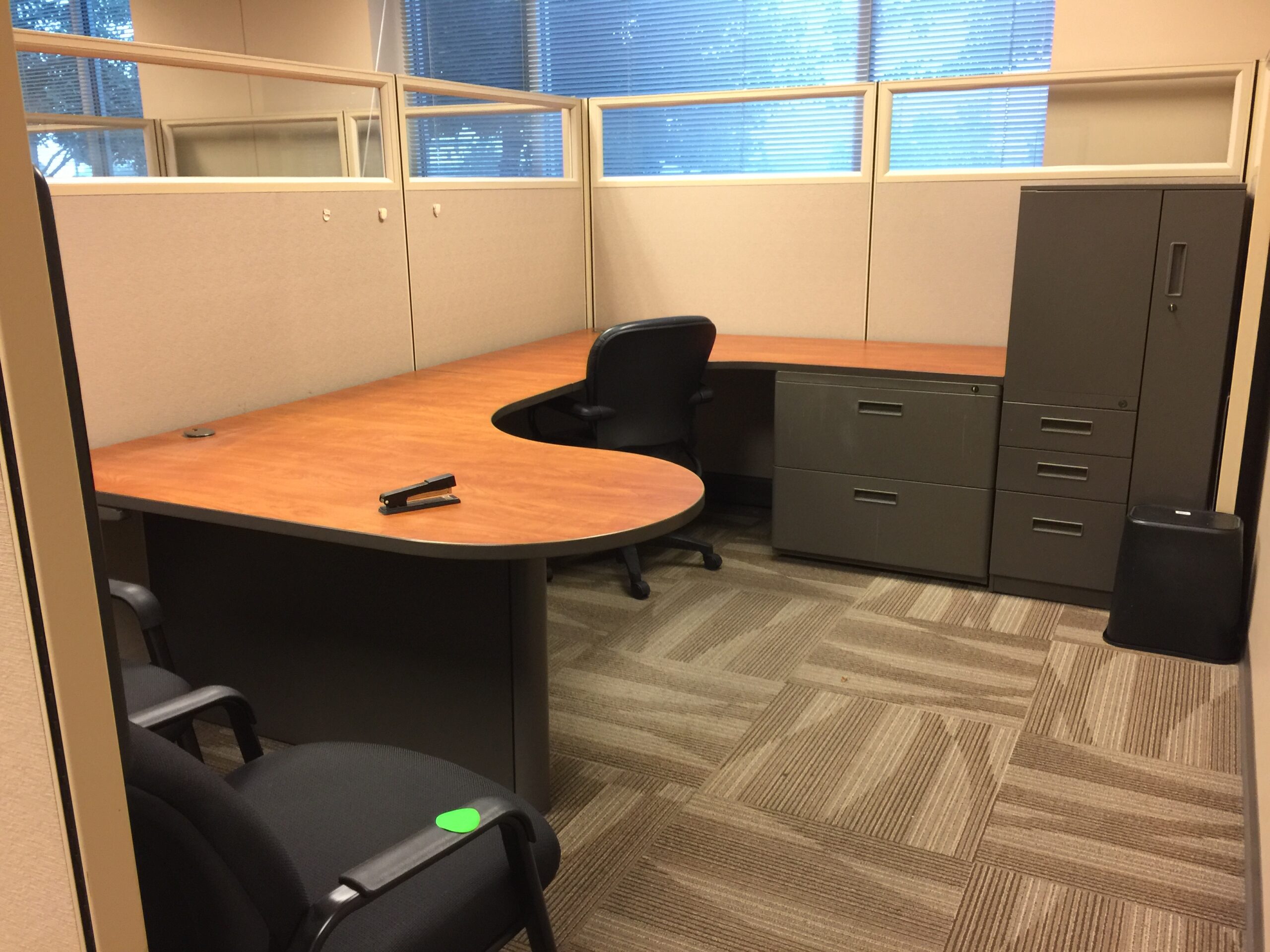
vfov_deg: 48.2
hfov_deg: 61.7
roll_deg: -0.1
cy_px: 476
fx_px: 1064
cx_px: 635
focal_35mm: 29
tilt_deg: -16.1
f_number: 2.2
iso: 80
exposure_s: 1/15
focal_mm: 4.15
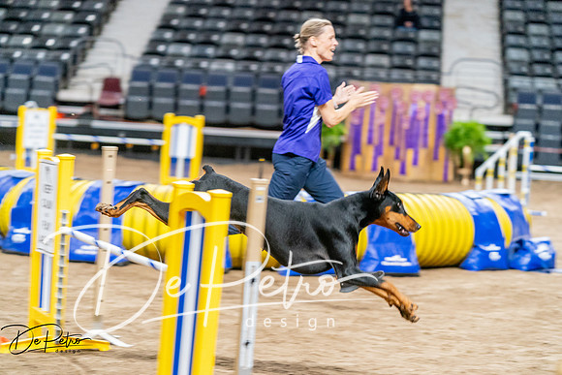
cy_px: 188
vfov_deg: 13.4
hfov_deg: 20.0
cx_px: 281
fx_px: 1593
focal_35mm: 102
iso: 6400
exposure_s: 1/250
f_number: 2.8
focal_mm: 102
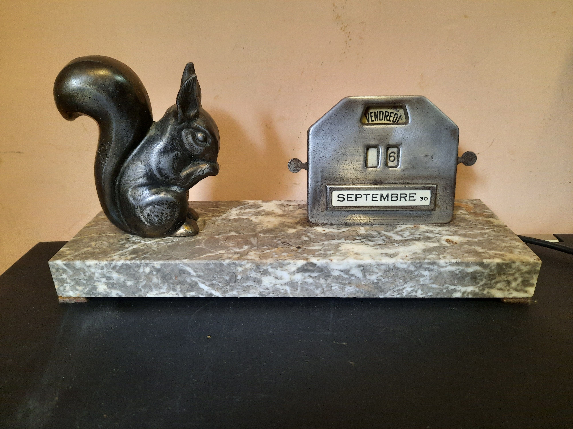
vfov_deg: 54.9
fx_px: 414
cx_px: 286
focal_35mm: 25
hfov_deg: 69.4
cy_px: 214
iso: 320
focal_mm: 4.6
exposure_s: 1/33
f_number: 2
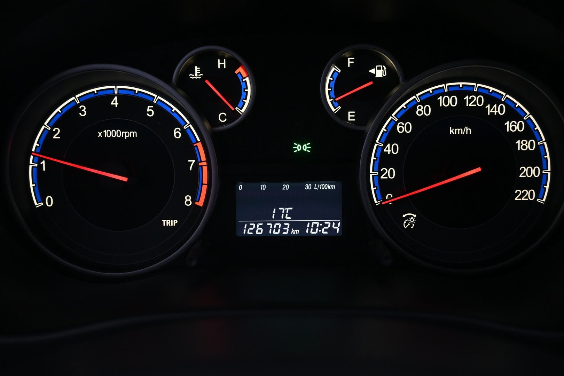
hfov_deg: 51.3
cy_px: 188
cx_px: 282
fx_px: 587
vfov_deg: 35.5
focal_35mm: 38
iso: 1100
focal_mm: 25
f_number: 4.2
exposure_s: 1/40
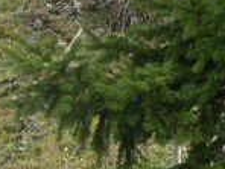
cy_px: 292
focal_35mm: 759
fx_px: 4933
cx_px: 275
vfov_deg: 2.0
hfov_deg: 2.6
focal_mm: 27.3
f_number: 3.7
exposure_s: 1/110
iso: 50
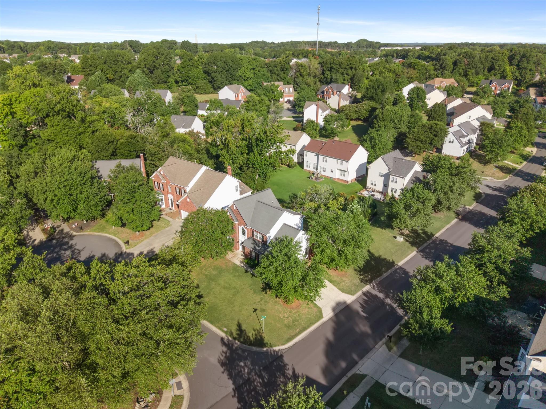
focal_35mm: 24
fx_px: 379
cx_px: 273
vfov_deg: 56.8
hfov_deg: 71.6
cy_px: 204
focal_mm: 8.67
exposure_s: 1/125
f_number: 1.8
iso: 200
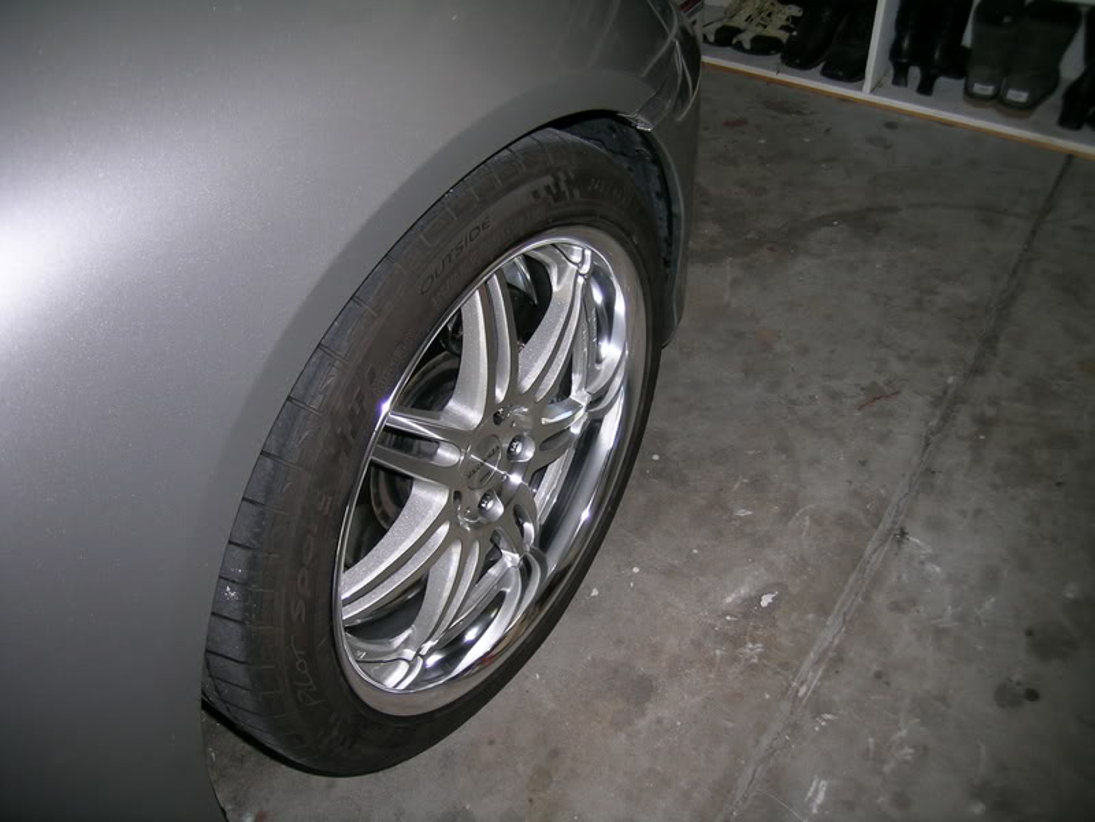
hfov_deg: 63.4
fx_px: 886
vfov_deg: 49.7
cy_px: 411
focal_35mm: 28
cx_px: 548
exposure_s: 1/60.1
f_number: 2.8
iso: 50
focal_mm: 5.8
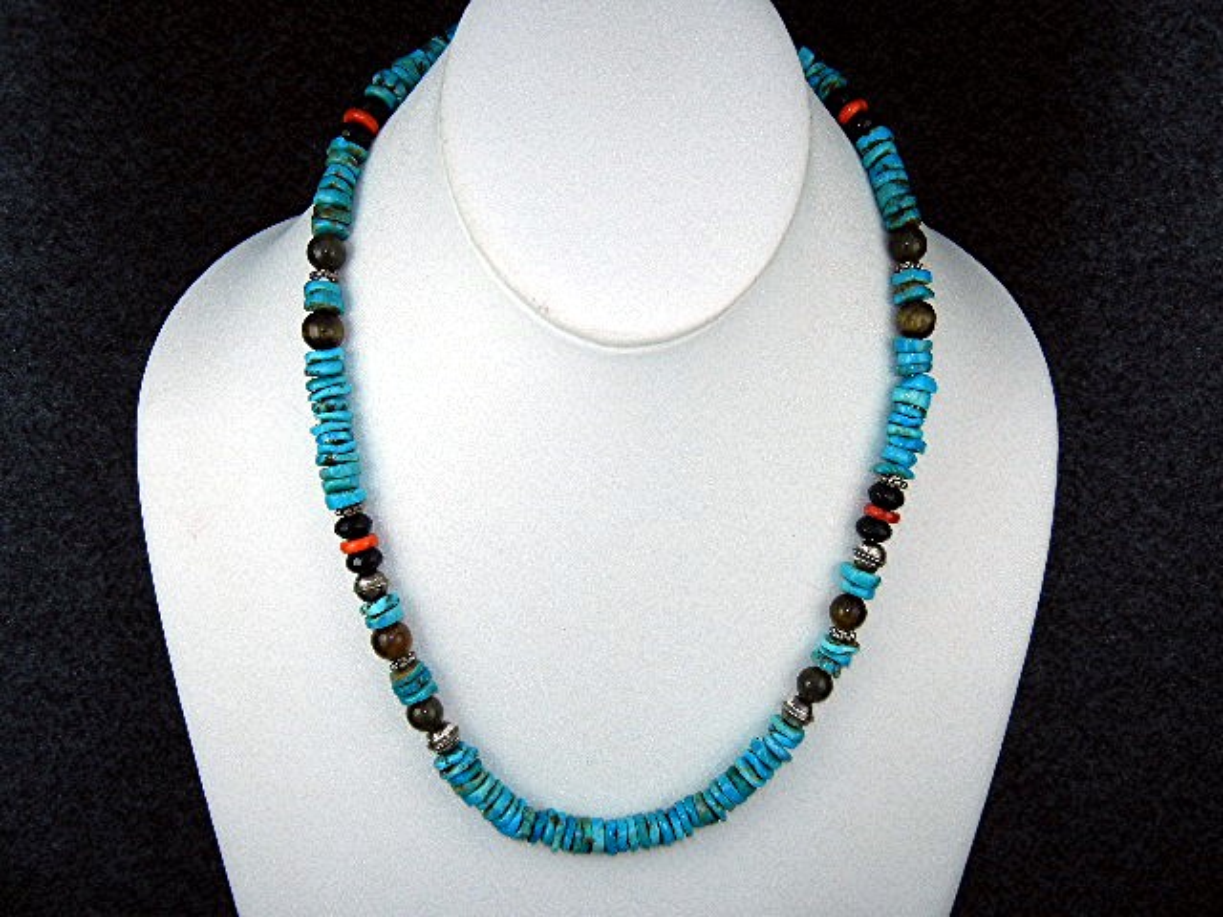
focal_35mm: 39
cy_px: 458
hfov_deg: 47.9
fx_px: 1378
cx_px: 612
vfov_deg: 36.8
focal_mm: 7.1
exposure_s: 1/59.2
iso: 160
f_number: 3.7
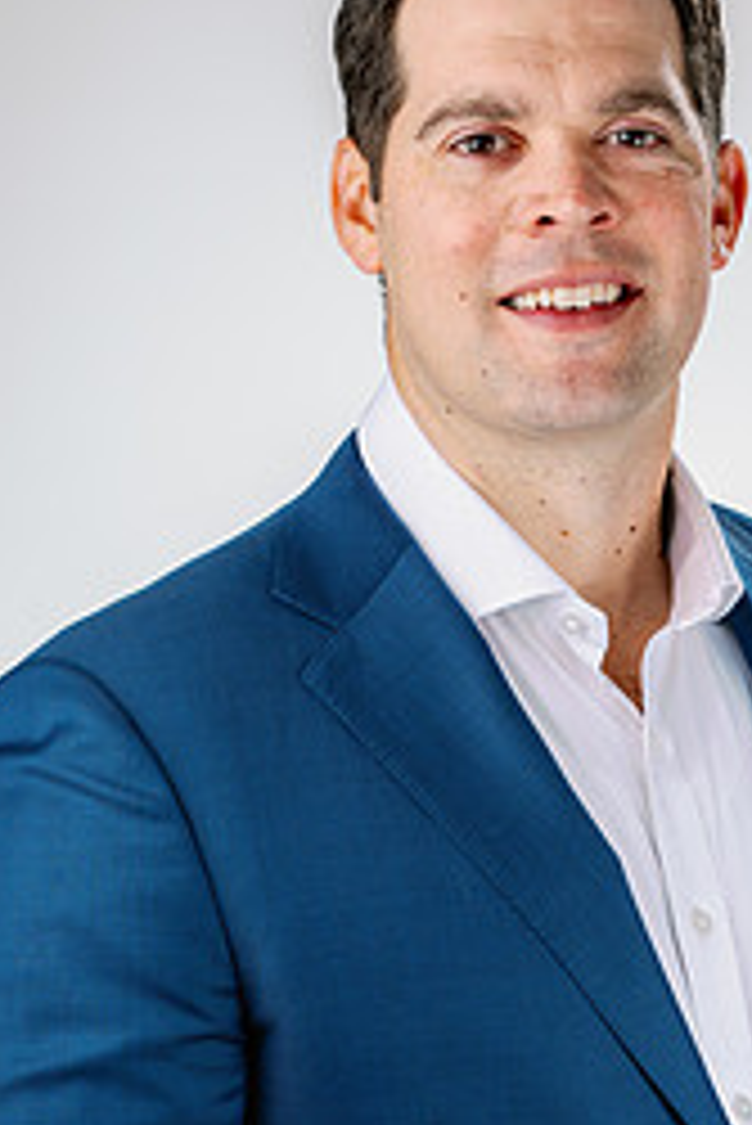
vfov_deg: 16.2
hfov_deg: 10.9
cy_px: 608
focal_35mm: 126
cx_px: 473
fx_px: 3942
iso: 125
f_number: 8
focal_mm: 70
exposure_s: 1/160
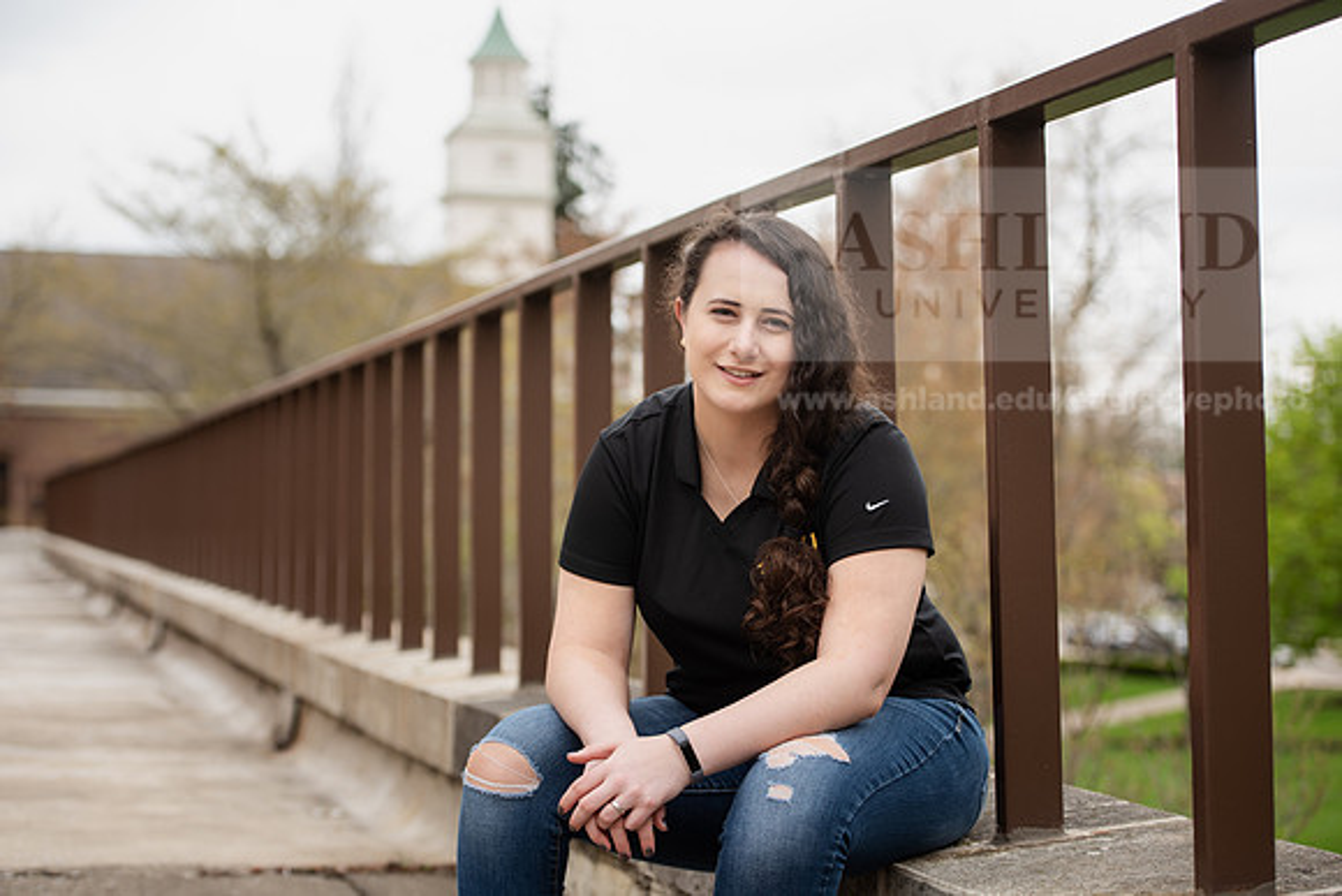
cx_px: 671
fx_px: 2610
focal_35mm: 70
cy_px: 448
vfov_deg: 19.5
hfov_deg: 28.8
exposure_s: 1/200
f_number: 4
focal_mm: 70
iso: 80
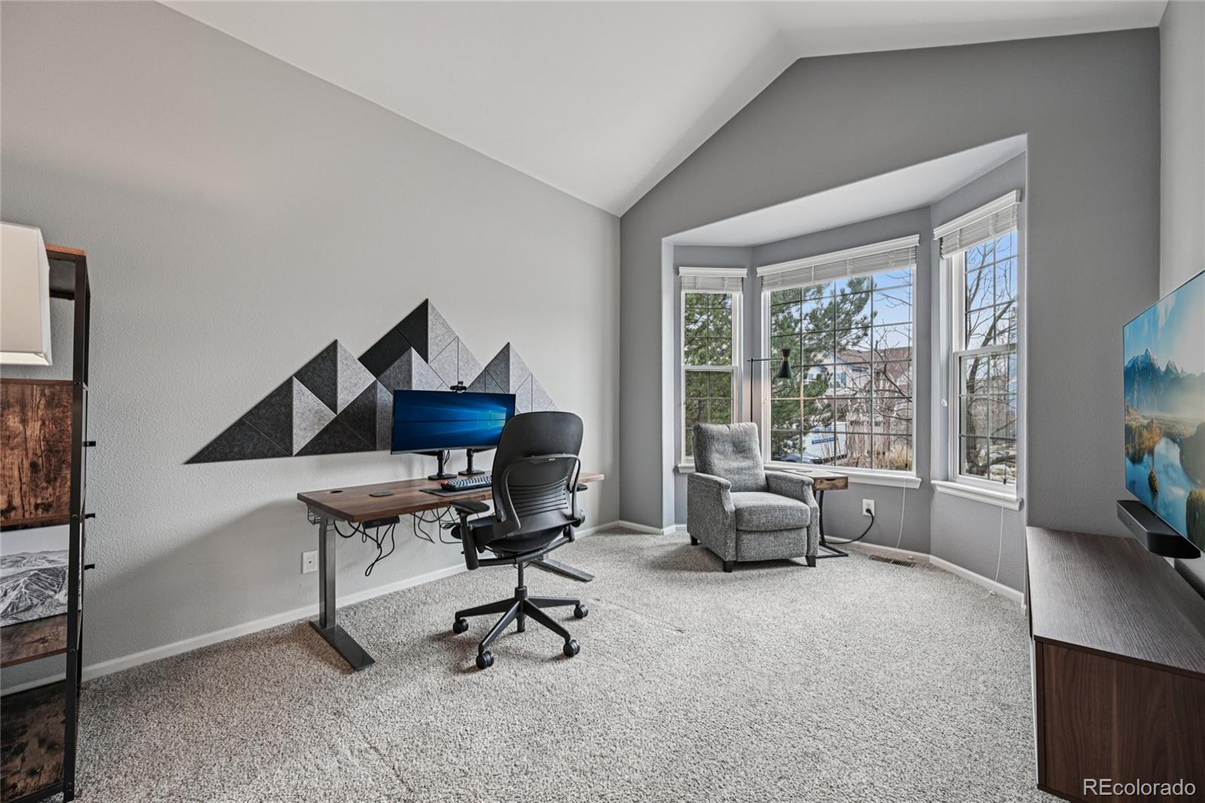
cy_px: 402
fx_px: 468
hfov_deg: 104.3
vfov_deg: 81.2
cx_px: 602
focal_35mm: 14
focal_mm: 14
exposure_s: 1/15
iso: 280
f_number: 8
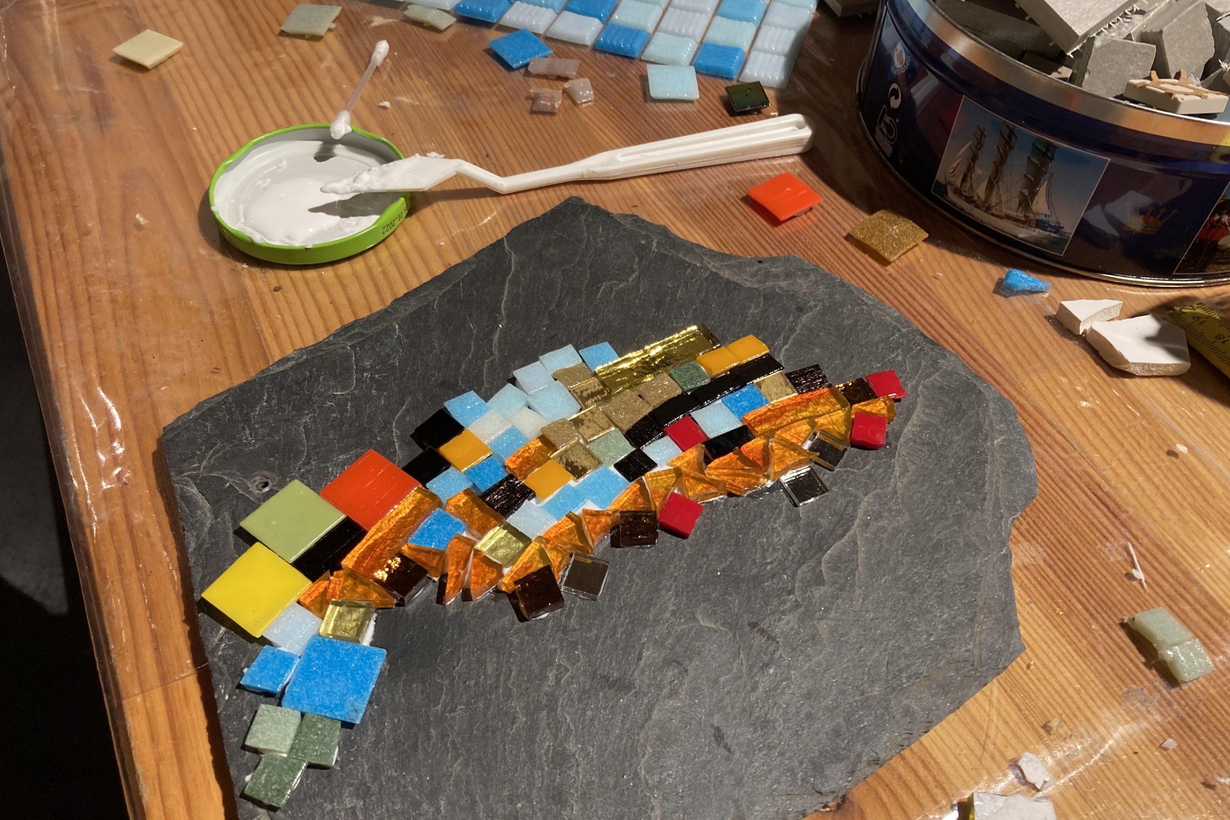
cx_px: 627
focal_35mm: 30
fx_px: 1025
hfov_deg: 61.9
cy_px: 457
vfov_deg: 43.5
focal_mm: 3.99
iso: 80
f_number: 1.8
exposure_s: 1/50
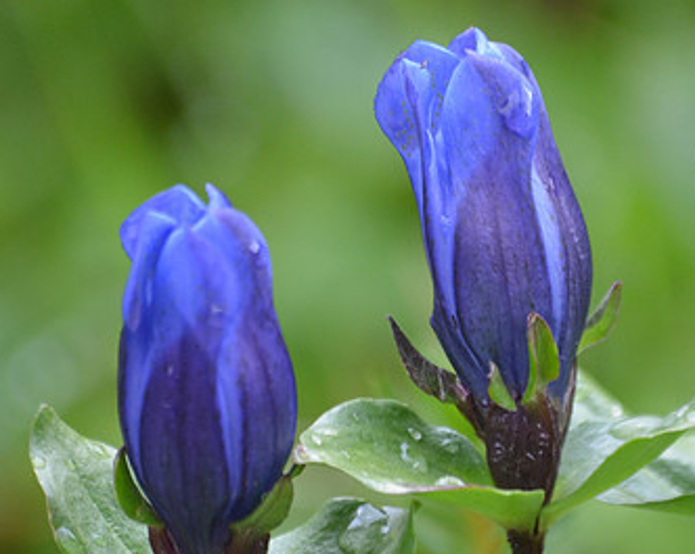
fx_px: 15146
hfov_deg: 2.6
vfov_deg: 2.1
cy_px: 295
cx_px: 494
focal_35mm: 737
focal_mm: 300
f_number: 5.6
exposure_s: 1/500
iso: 1000
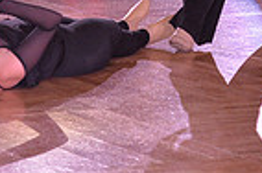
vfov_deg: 3.6
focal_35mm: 377
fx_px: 2738
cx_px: 101
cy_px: -132
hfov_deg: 5.5
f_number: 6.3
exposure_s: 1/250
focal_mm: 92
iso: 2000
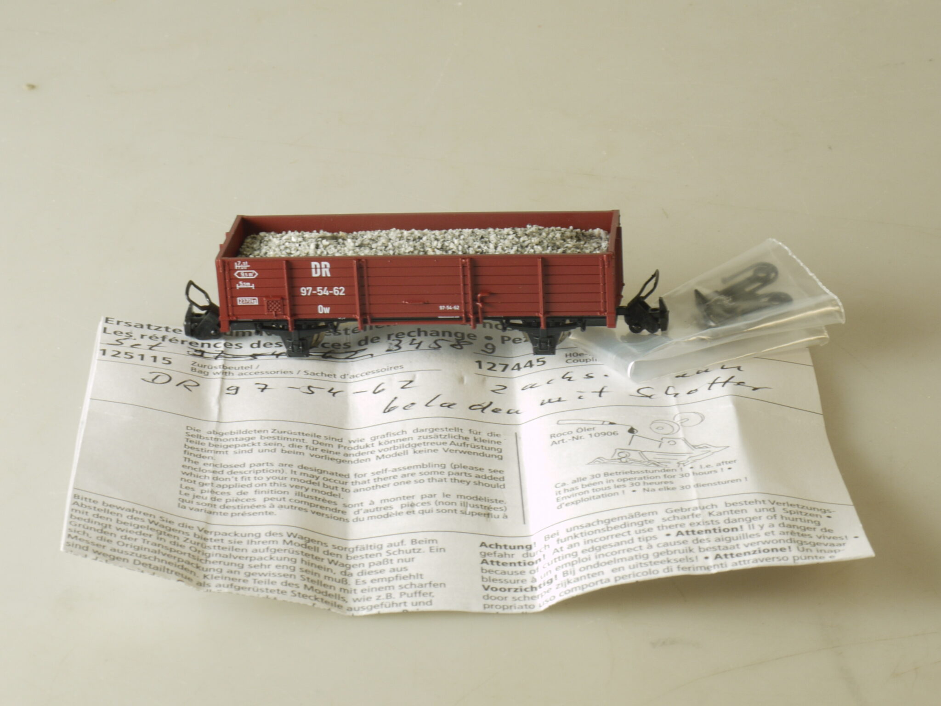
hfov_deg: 16.6
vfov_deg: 12.5
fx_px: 3235
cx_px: 470
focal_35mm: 119
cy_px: 353
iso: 100
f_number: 16
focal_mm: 42
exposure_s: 1/3.2
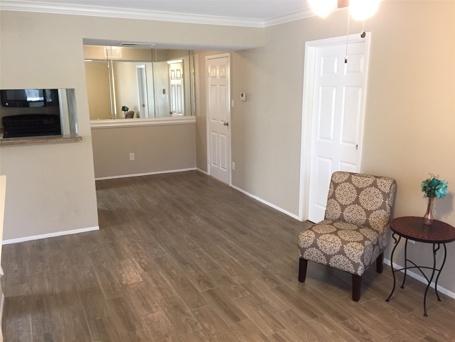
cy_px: 171
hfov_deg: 61.7
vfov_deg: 48.2
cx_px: 228
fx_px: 381
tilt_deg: -12.7
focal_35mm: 29
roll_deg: -0.1
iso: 200
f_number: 2.2
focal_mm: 4.15
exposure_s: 1/30
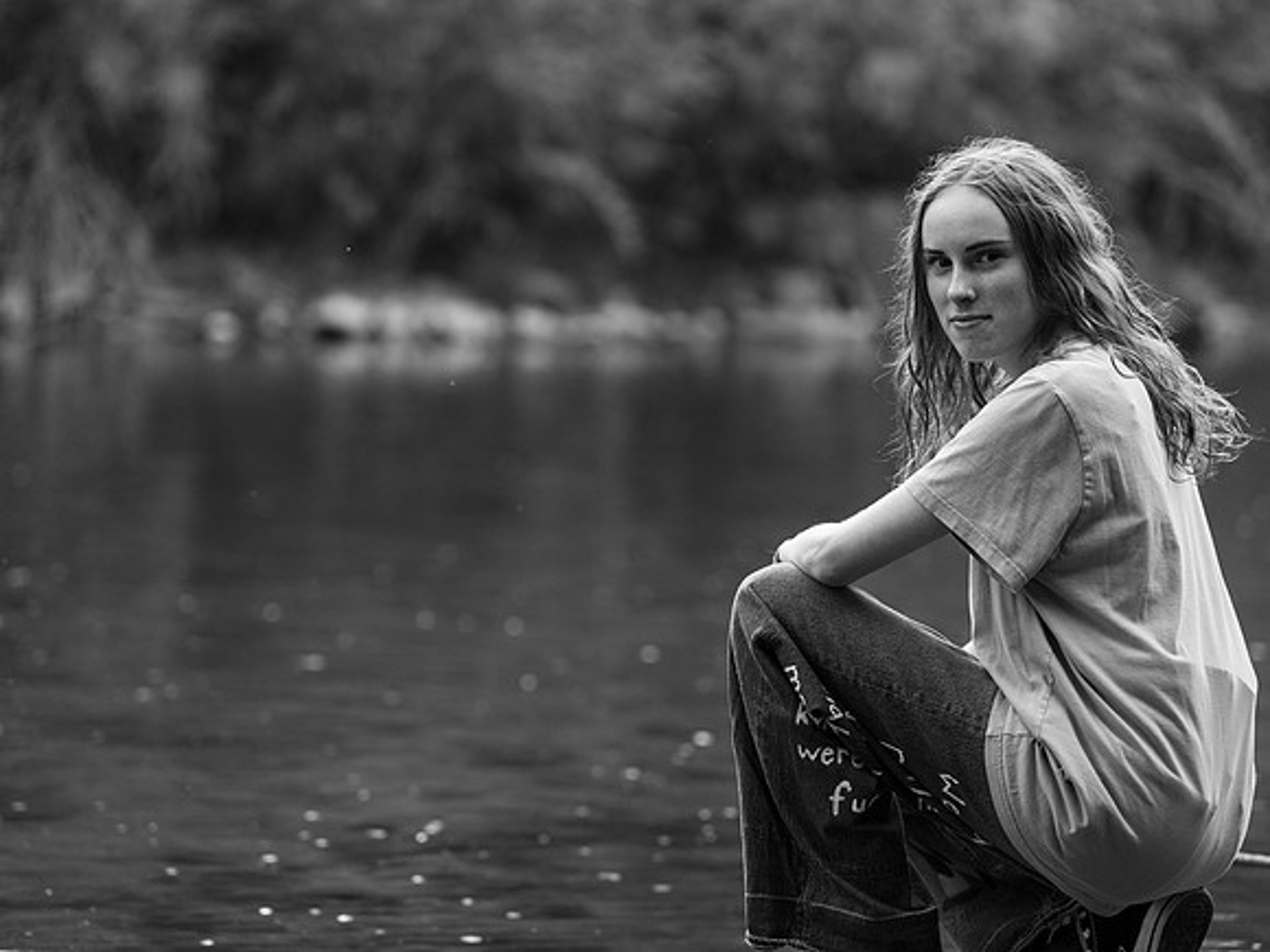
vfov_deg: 11.0
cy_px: 476
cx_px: 635
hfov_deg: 14.7
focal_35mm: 134
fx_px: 4924
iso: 800
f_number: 2.8
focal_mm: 124
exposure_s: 1/320
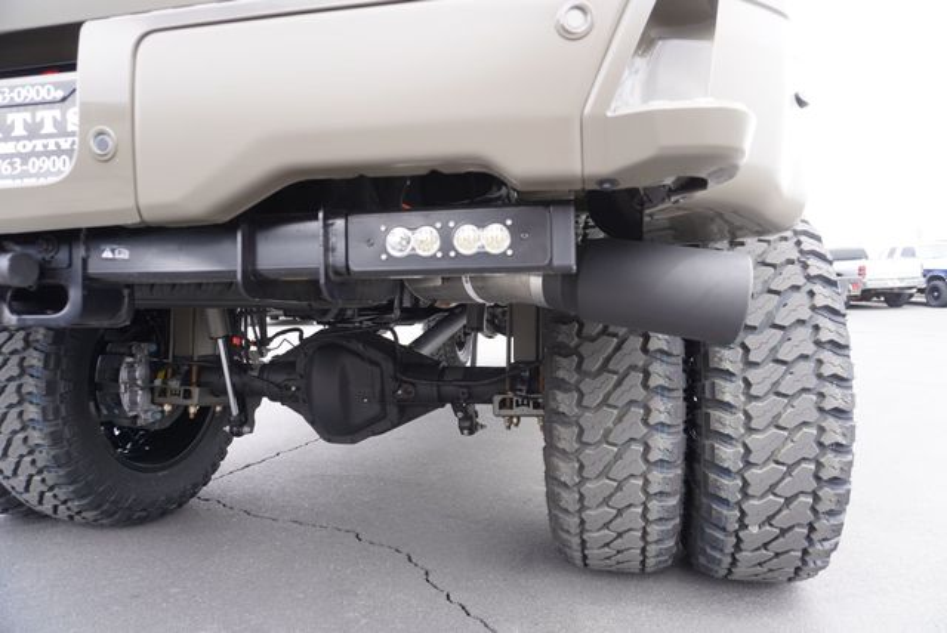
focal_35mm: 24
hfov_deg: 73.7
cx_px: 474
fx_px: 632
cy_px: 316
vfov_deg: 53.2
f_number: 4.5
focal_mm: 16
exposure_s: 1/80
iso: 100
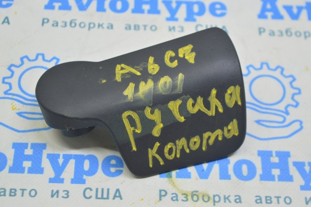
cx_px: 156
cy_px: 104
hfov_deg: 27.0
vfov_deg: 18.2
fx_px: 647
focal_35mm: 75
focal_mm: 50
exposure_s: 1/20
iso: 400
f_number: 5.6
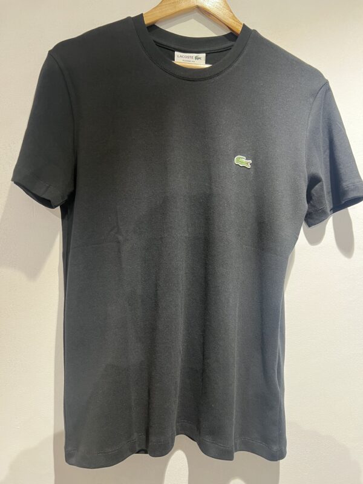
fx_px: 364
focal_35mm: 26
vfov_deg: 67.3
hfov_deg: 53.1
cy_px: 242
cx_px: 182
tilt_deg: -1.6
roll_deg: -2.2
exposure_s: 1/50
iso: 250
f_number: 1.5
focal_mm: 5.7
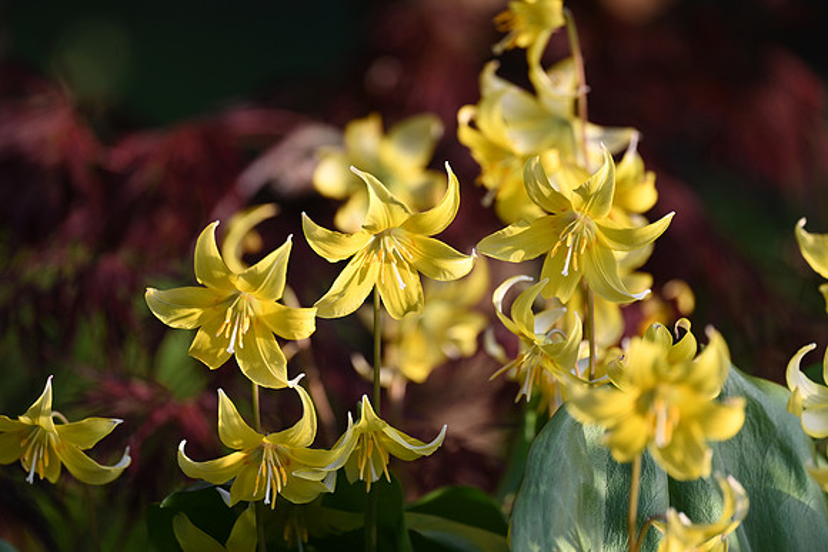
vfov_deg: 2.3
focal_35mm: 600
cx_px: 414
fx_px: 13803
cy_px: 276
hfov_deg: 3.4
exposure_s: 1/400
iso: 400
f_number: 6.3
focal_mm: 600
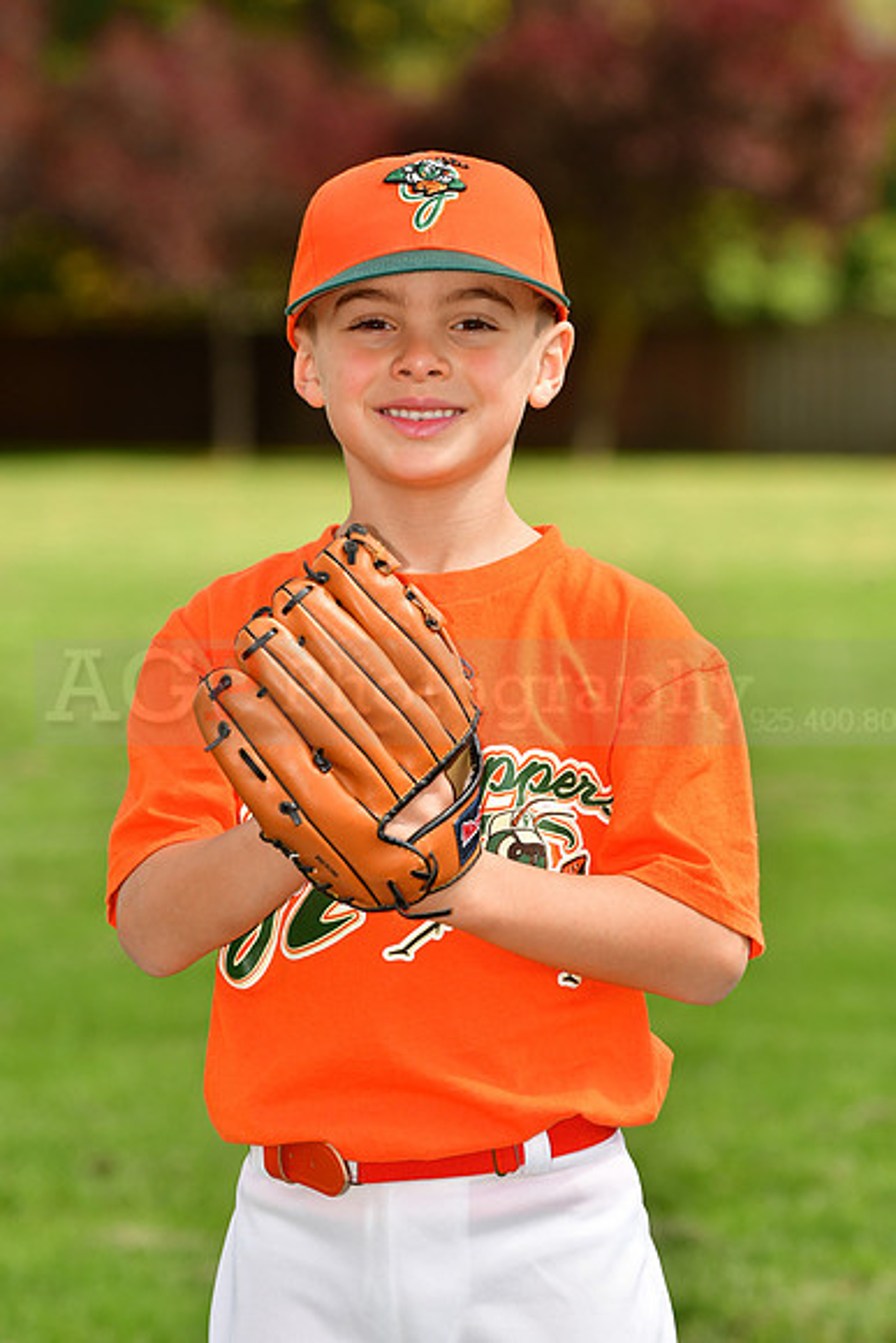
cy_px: 672
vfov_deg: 10.2
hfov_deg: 6.8
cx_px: 448
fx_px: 7555
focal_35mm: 202
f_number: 5
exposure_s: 1/640
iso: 200
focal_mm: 135
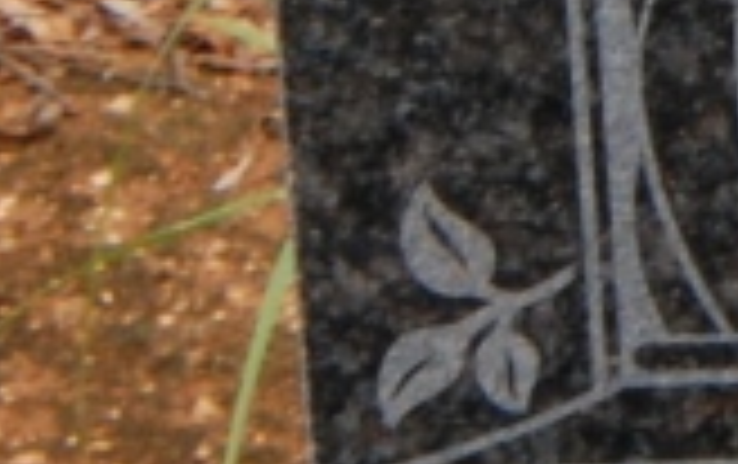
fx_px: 12470
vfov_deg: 2.1
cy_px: -1034
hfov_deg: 3.3
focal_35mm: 619
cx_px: 1850
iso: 450
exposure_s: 1/30
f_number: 18
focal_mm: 65
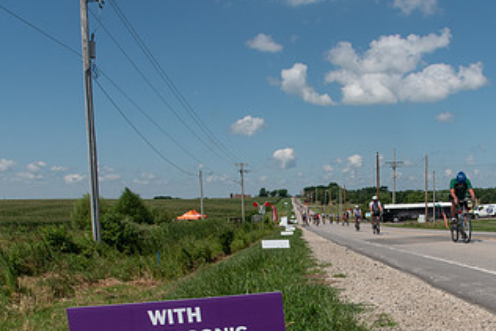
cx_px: 331
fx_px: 606
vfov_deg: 29.9
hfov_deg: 43.8
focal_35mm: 44
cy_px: 260
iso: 200
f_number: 7.1
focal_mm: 24
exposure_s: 1/2000
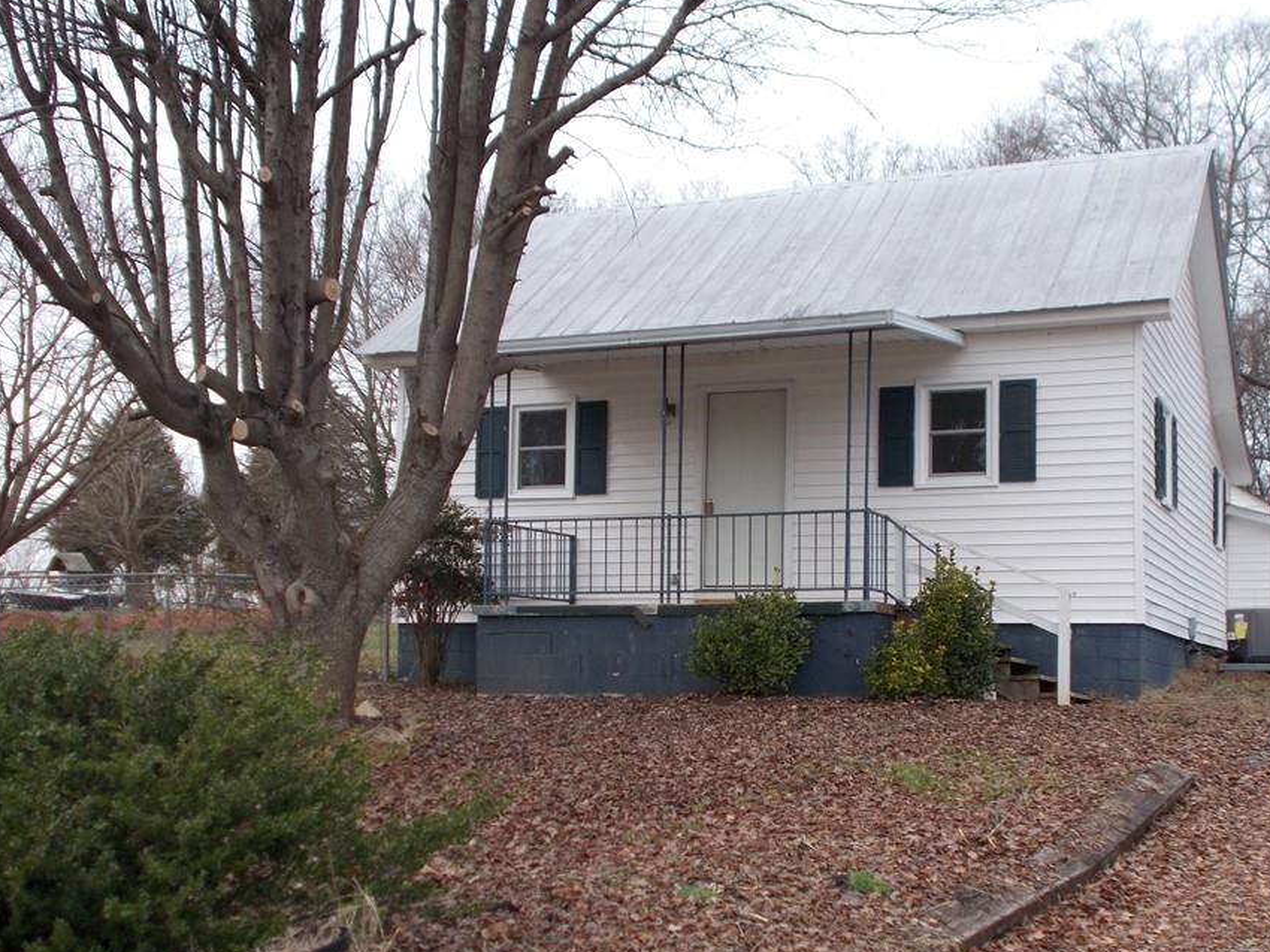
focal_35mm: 47
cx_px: 737
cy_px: 565
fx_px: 1724
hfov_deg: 40.3
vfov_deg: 30.8
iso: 80
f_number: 3.9
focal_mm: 6.9
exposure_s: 1/250
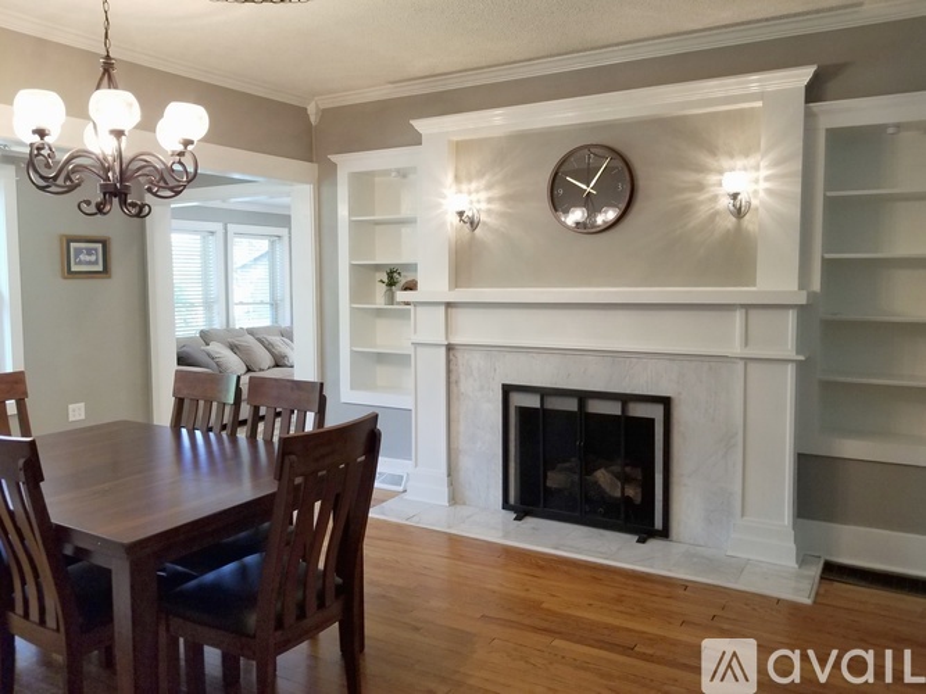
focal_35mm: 26
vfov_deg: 53.0
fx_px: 695
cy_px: 347
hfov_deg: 67.3
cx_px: 463
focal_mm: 4.25
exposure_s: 1/30
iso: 160
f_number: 1.7
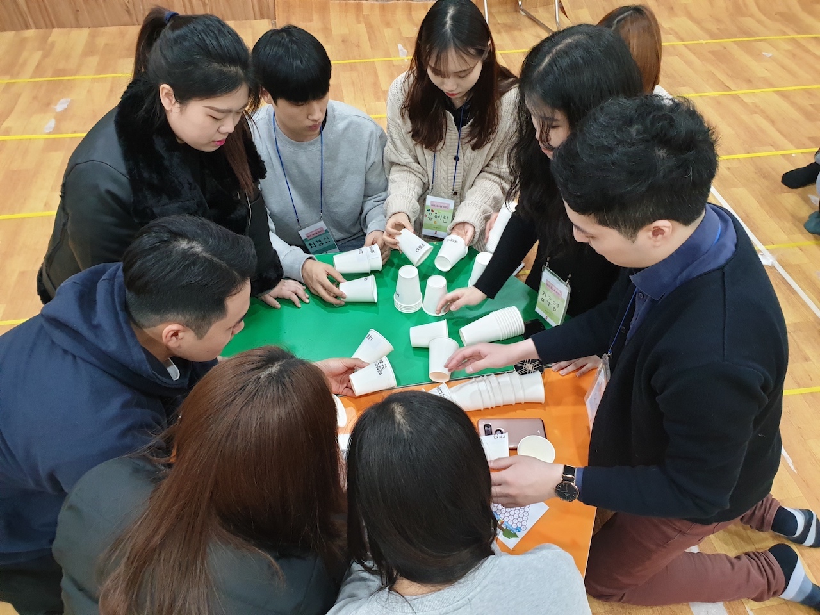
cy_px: 308
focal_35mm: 26
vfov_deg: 53.1
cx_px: 410
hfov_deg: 67.3
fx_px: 616
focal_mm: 4.3
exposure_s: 1/60
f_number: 2.4
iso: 500
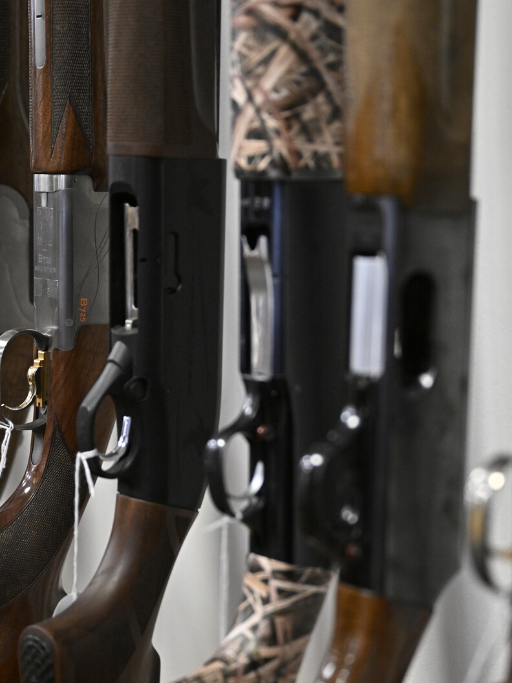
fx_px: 1638
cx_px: 248
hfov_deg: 17.8
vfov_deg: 23.6
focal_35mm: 83
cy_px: 342
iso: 2500
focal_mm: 57
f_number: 2.8
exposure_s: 1/80
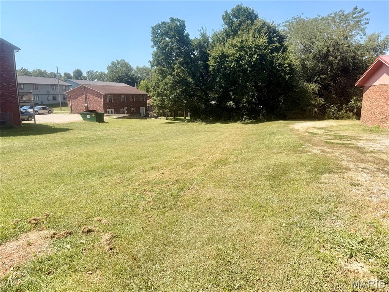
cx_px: 194
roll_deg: +0.1
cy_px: 146
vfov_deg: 56.8
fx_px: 270
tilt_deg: -10.2
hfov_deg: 71.6
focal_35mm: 24
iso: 80
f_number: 1.78
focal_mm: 6.76
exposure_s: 1/3145
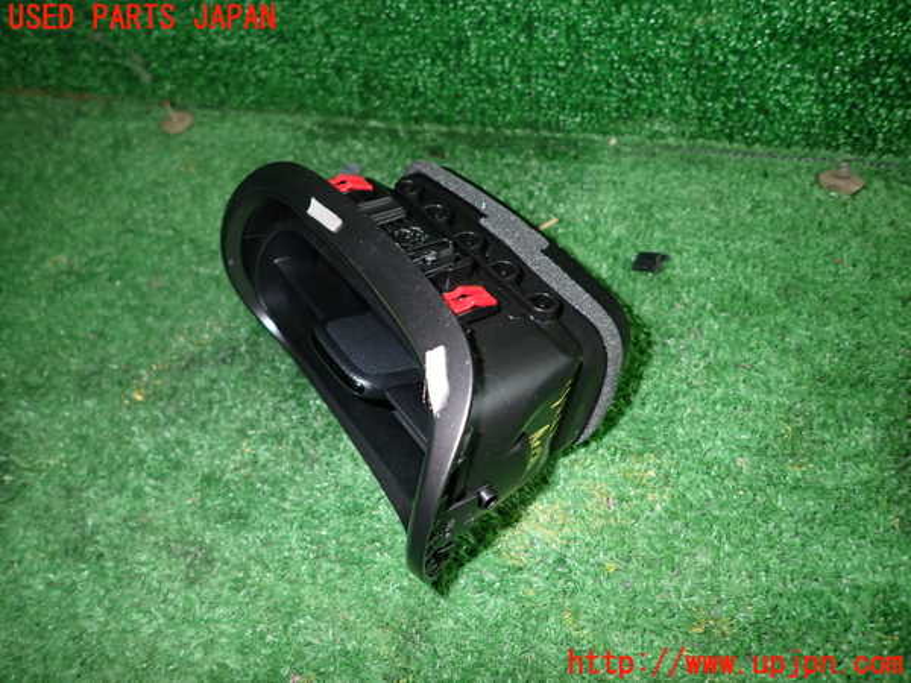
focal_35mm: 25
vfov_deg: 54.9
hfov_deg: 69.4
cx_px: 456
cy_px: 342
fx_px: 658
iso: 250
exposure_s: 1/30
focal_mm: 4.5
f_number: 5.6
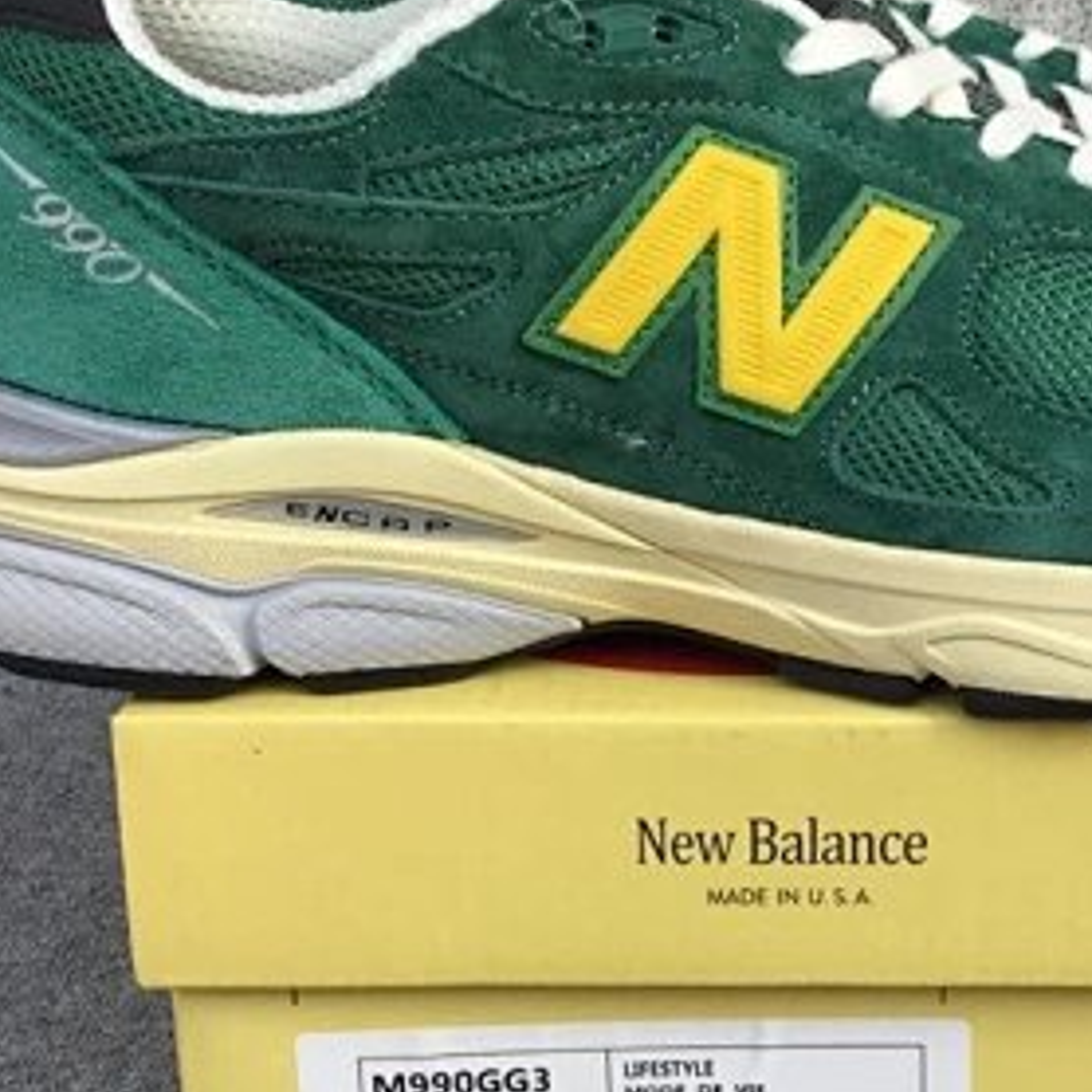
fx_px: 2248
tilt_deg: -18.7
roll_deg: -0.3
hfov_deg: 27.0
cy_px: 566
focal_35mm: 63
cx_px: 801
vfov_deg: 27.3
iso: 25
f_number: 2.4
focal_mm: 3.3
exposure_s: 1/460
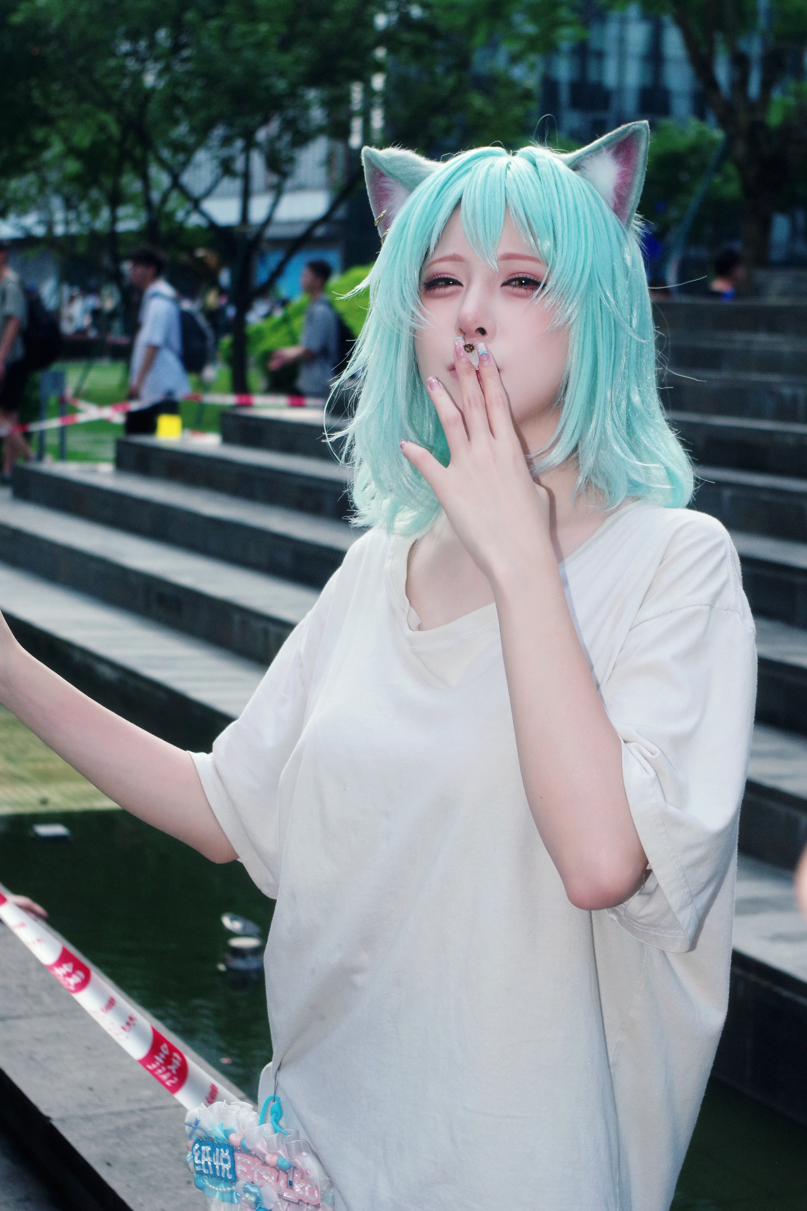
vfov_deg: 27.0
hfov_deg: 18.2
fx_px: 2522
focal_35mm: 75
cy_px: 606
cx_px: 404
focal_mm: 50
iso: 400
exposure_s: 1/160
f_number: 5.6
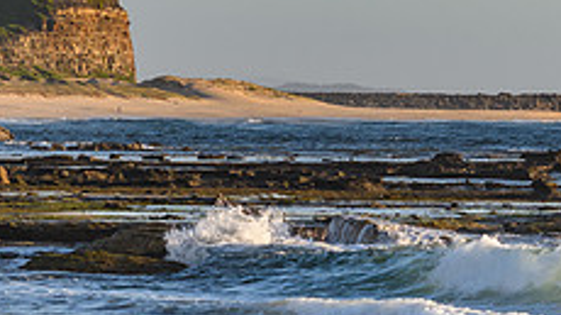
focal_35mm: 365
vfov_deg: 3.3
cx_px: 327
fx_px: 5426
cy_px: 264
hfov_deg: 5.9
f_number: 8
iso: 800
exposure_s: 1/800
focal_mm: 92
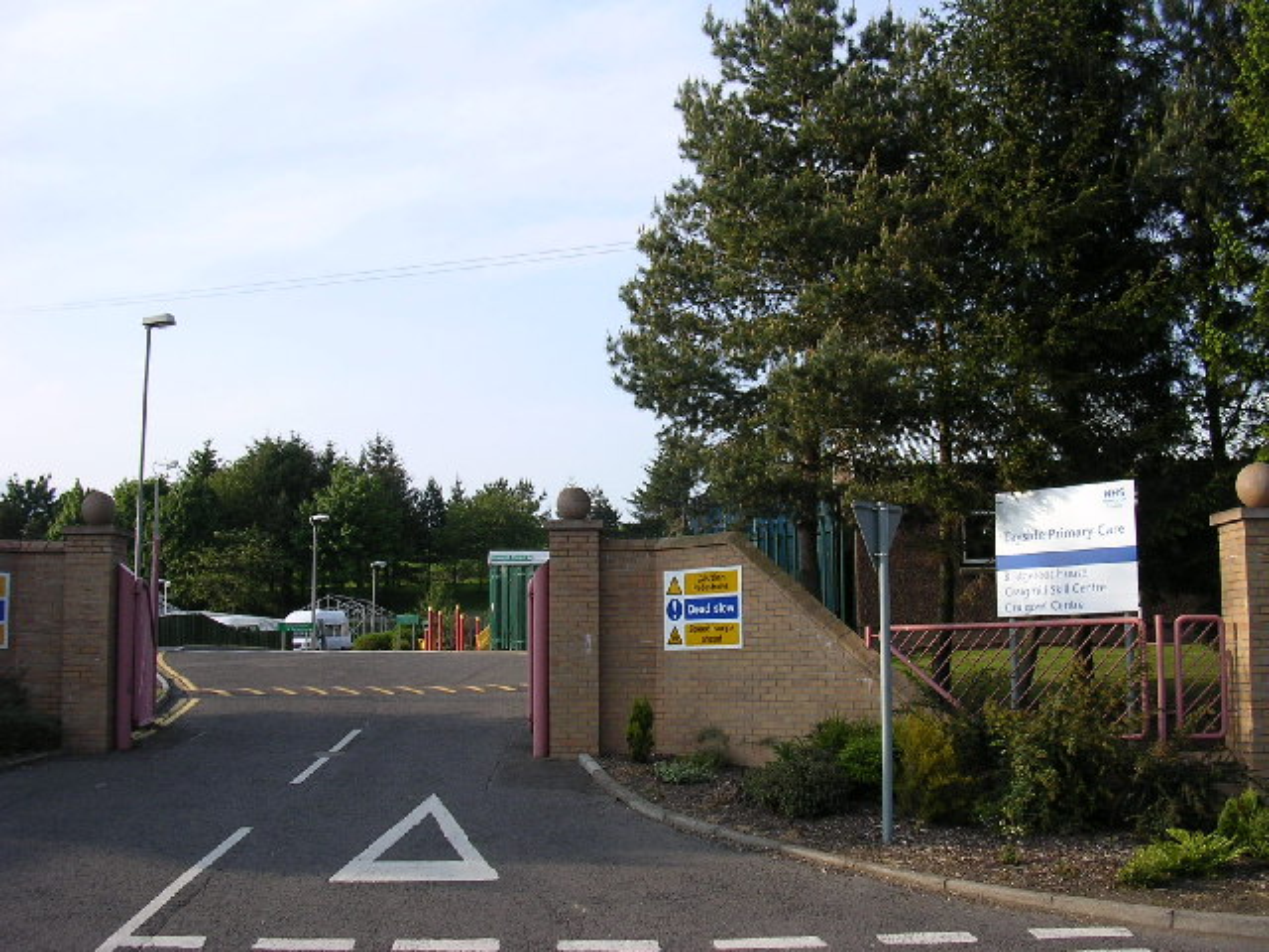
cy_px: 476
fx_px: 1393
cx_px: 634
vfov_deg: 37.7
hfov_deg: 49.0
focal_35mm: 38
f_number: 2.8
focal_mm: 5.8
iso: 100
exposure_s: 1/546
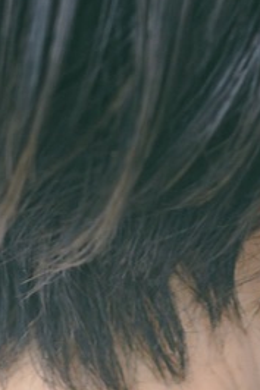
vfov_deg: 8.5
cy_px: 87
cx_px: 48
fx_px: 2614
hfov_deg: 5.7
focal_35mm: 241
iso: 400
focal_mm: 40
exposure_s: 1/500
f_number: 2
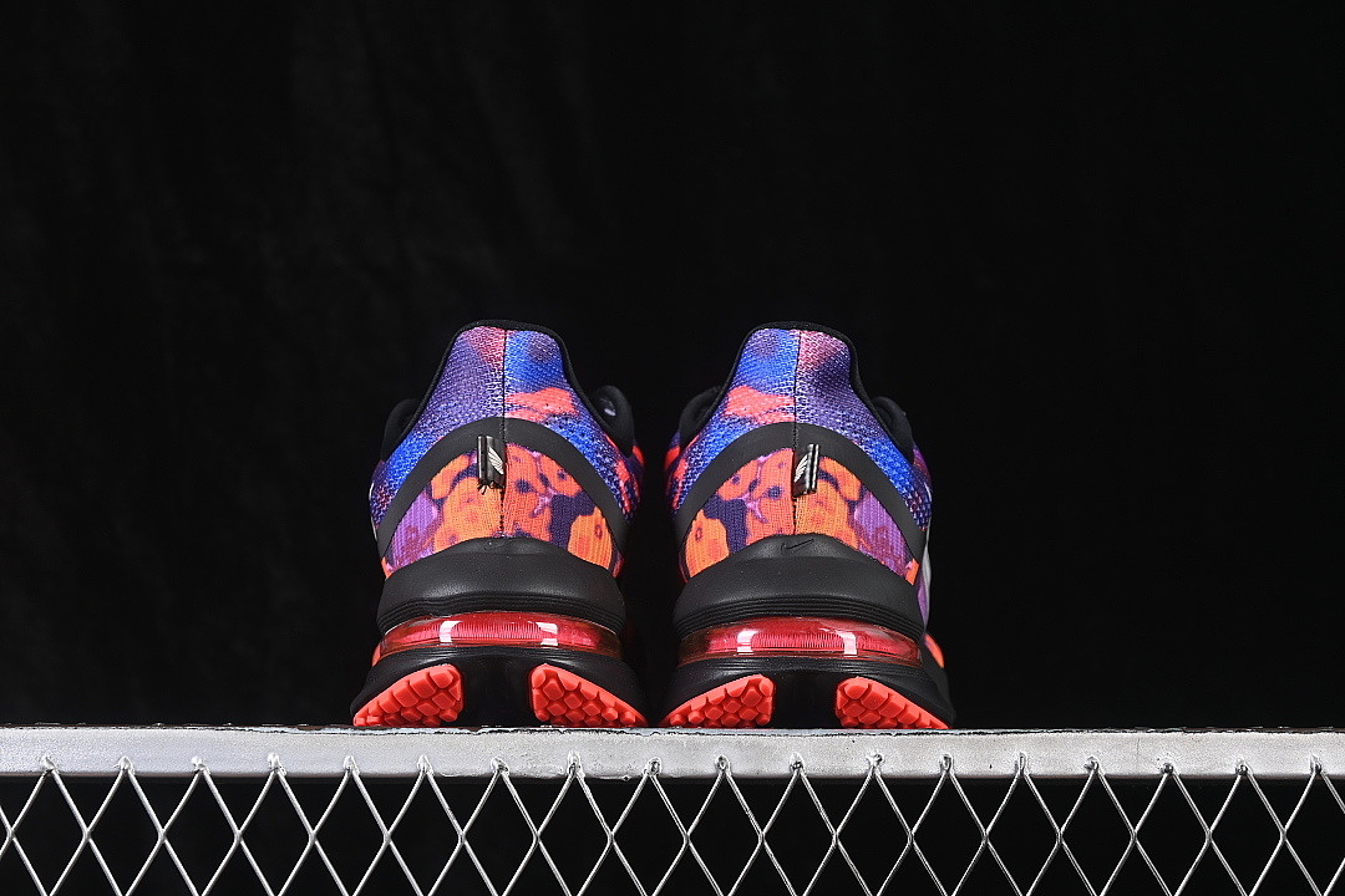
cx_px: 672
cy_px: 448
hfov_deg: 27.0
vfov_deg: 18.2
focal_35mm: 75
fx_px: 2802
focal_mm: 50
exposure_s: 1/60
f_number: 6.3
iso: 160
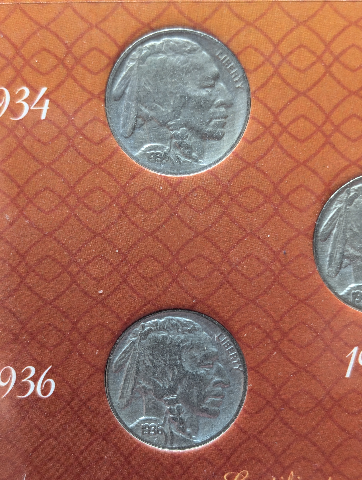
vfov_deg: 38.9
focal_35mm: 49
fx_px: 682
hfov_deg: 29.7
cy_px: 240
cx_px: 181
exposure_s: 1/23.8
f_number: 1.68
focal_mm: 6.9
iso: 52
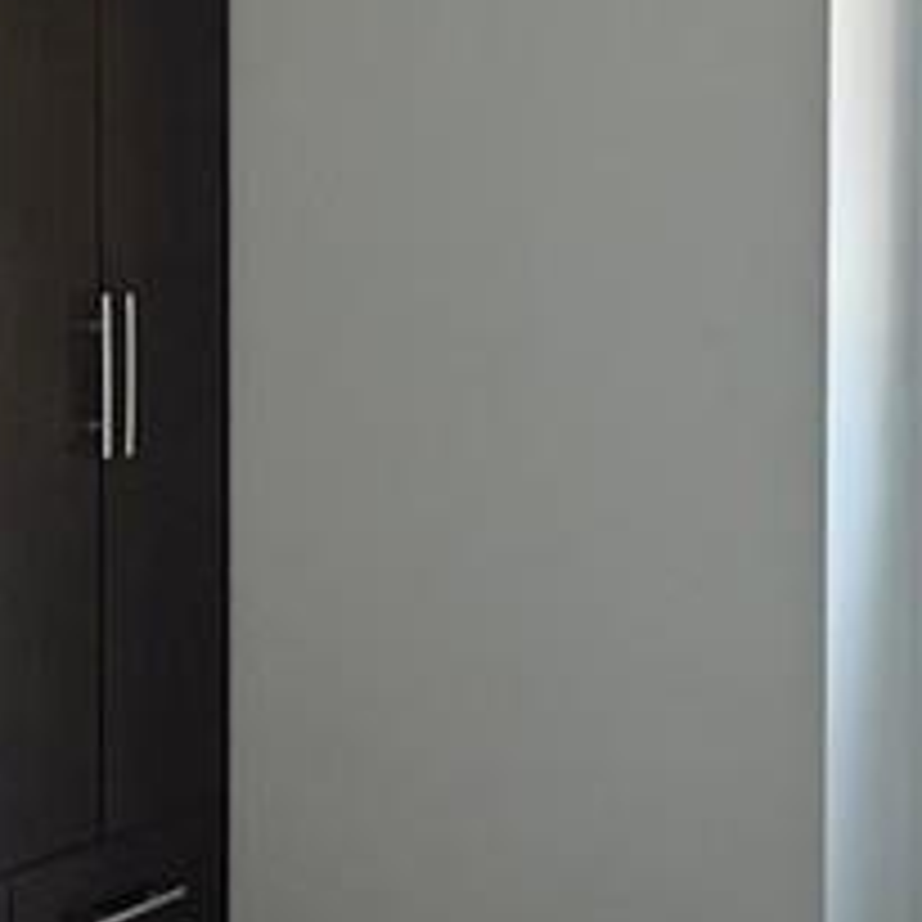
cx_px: 450
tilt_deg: -2.8
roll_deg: -0.1
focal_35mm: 106
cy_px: 243
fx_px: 3194
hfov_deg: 16.4
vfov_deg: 16.4
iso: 320
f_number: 1.78
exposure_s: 1/60
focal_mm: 6.76
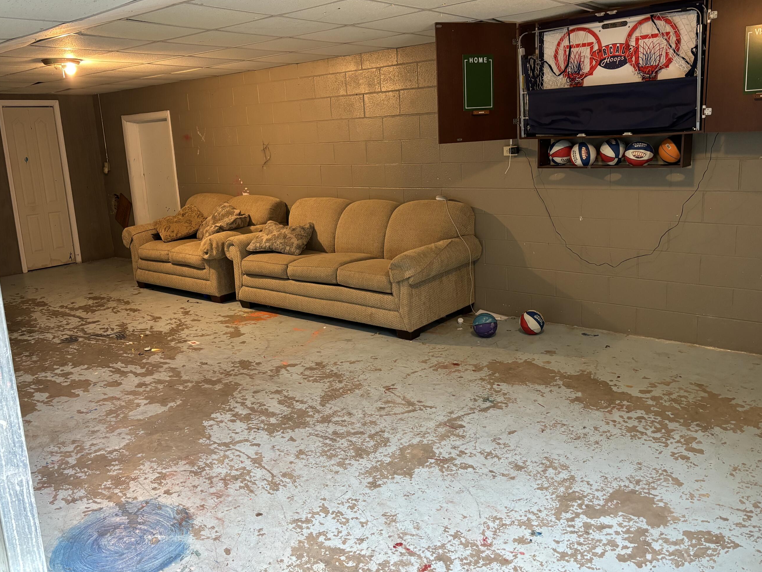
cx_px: 390
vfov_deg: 46.8
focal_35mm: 30
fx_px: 660
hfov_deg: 60.0
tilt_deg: -11.2
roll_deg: +2.6
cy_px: 268
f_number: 1.6
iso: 320
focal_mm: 5.96
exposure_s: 1/60
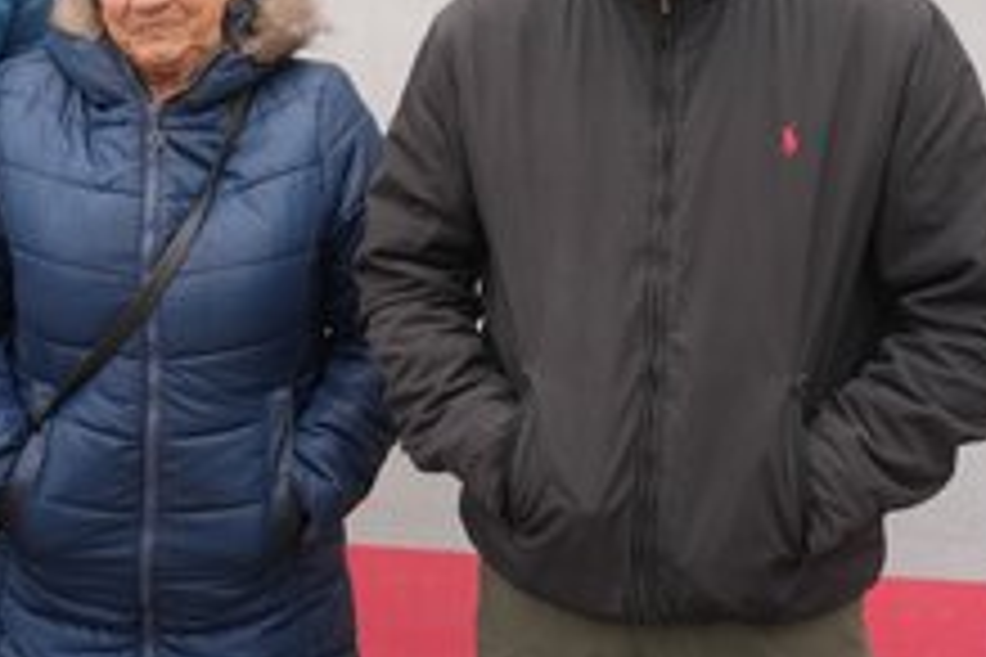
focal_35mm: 53
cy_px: 74
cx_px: 369
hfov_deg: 37.3
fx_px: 1451
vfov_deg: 24.8
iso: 100
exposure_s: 1/160
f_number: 4
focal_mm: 29
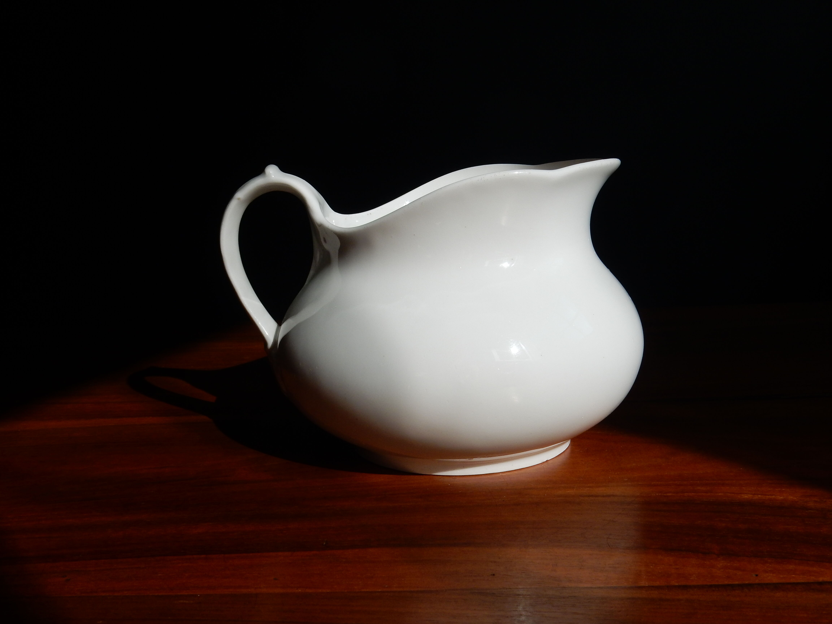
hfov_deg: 43.9
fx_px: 1034
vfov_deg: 33.6
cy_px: 312
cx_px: 416
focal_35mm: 43
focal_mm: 7.6
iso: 125
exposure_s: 1/800
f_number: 4.2
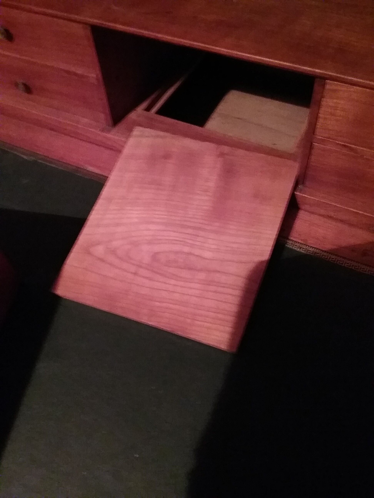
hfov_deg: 45.4
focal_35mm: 31
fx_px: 447
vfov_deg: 58.4
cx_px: 187
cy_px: 249
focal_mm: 3.3
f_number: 2.2
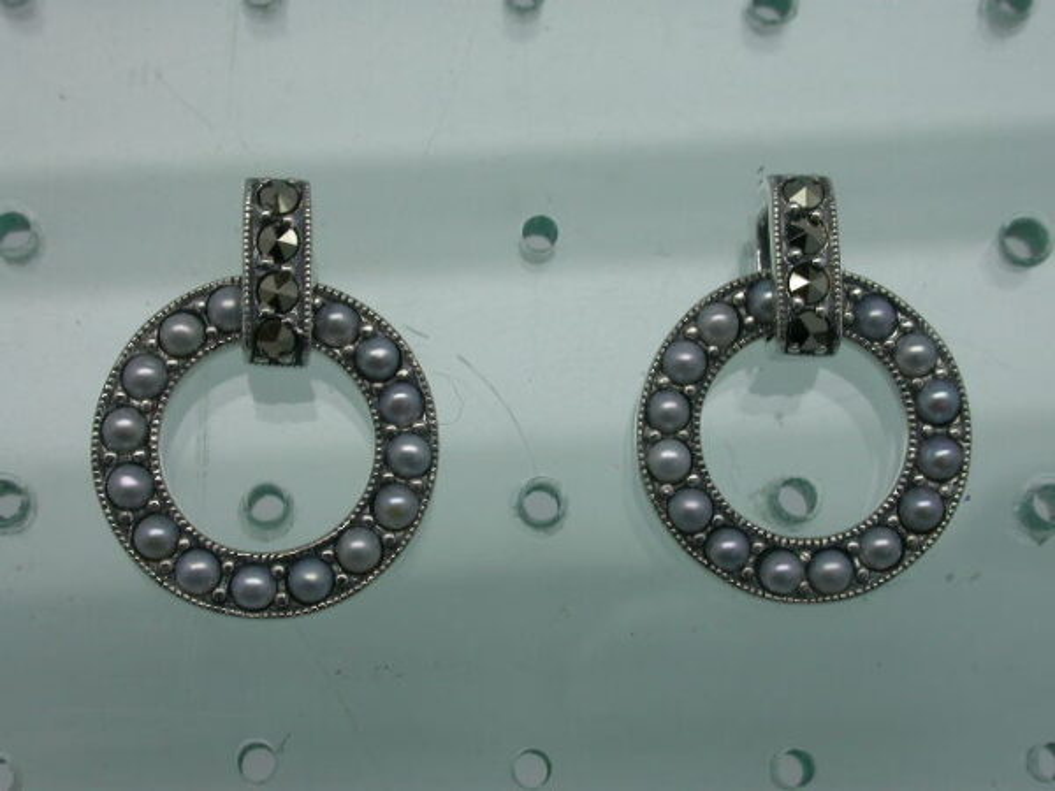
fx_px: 2591
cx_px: 528
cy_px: 396
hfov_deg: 23.0
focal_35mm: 85
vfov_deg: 17.4
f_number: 7.4
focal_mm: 17.7
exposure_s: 1/70
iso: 100
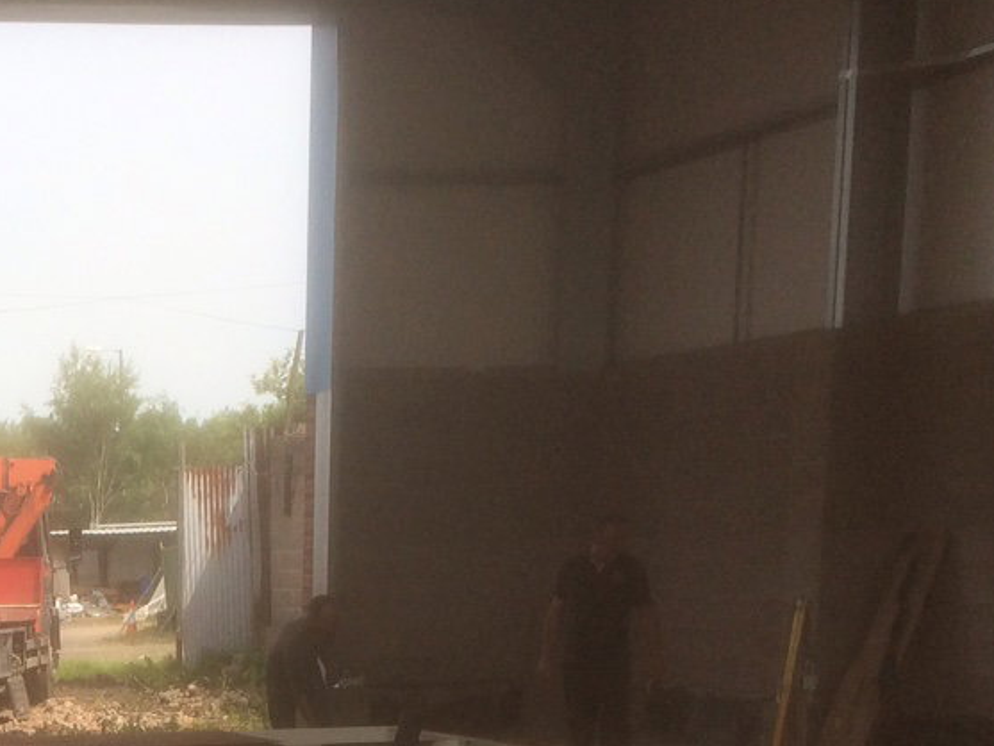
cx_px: -121
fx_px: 2441
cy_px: 1024
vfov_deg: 16.3
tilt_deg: -7.9
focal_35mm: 85
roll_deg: +0.3
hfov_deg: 21.7
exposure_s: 1/595
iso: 32
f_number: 2.2
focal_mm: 4.15
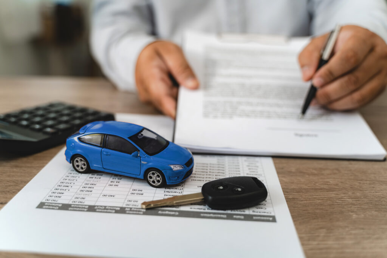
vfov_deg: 36.9
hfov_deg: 53.1
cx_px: 194
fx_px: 387
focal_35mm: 36
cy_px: 129
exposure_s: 1/250
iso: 200
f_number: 2.8
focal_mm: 36
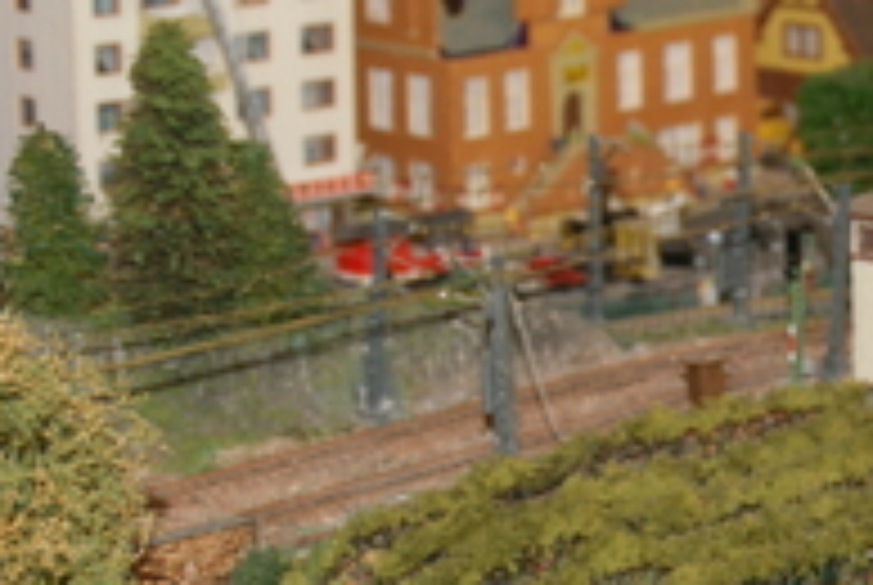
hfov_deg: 10.9
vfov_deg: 7.4
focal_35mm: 185
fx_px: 4493
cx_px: 1069
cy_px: 428
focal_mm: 40
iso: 400
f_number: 5.6
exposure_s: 1/60
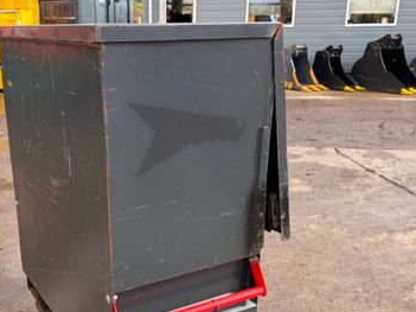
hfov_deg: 45.3
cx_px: 149
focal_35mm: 41
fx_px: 493
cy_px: 216
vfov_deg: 34.7
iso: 100
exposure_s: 1/2000
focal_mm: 6.76
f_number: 1.78
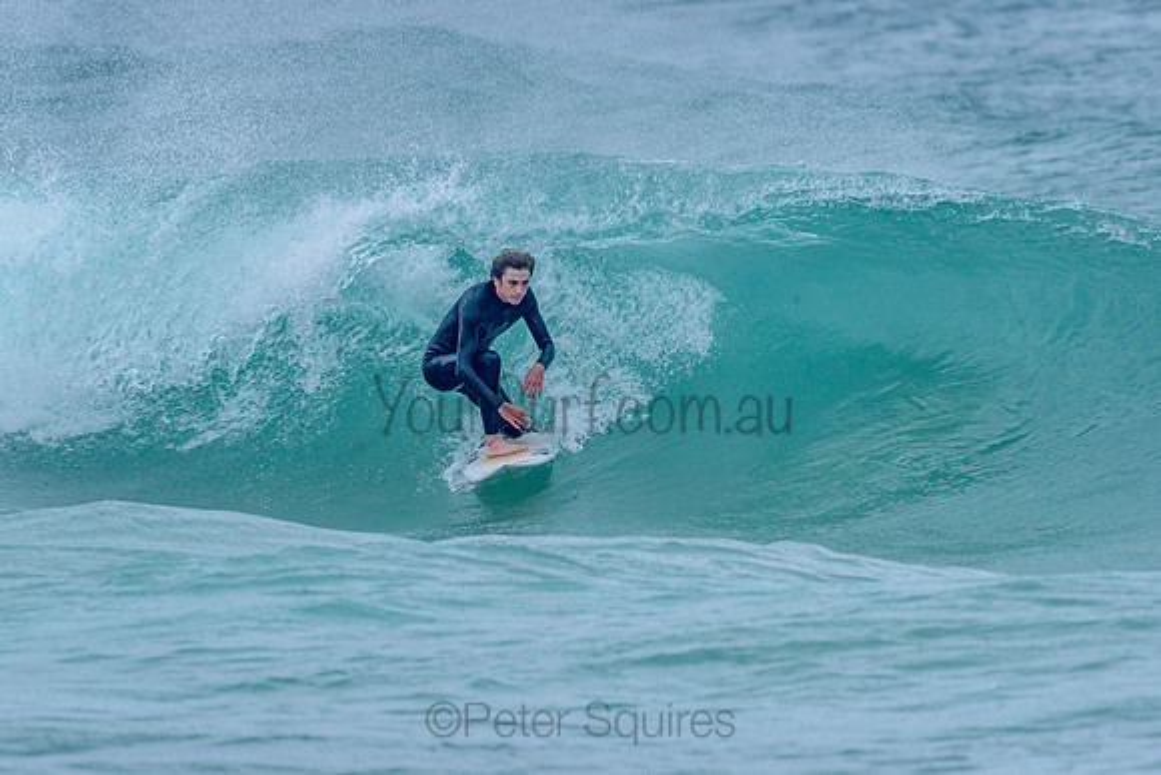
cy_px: 307
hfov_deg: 3.3
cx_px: 461
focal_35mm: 628
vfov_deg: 2.2
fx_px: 20249
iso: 800
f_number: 5.6
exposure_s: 1/2000
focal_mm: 500
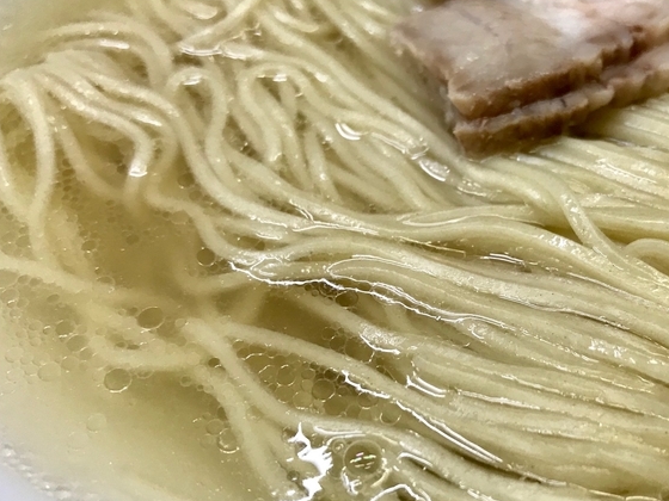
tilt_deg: -47.4
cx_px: 455
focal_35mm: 40
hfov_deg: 46.0
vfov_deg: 35.9
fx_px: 773
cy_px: 280
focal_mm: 3.99
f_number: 1.8
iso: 32
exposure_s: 1/30
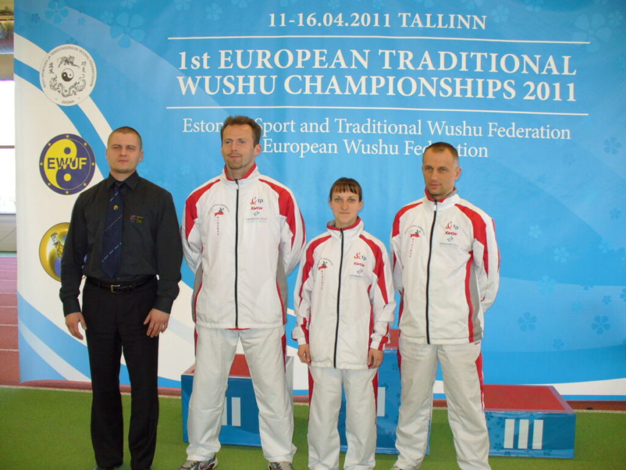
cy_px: 235
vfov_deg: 38.7
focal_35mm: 37
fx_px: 669
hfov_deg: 50.1
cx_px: 313
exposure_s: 1/15
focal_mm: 6.1
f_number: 2.8
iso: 100
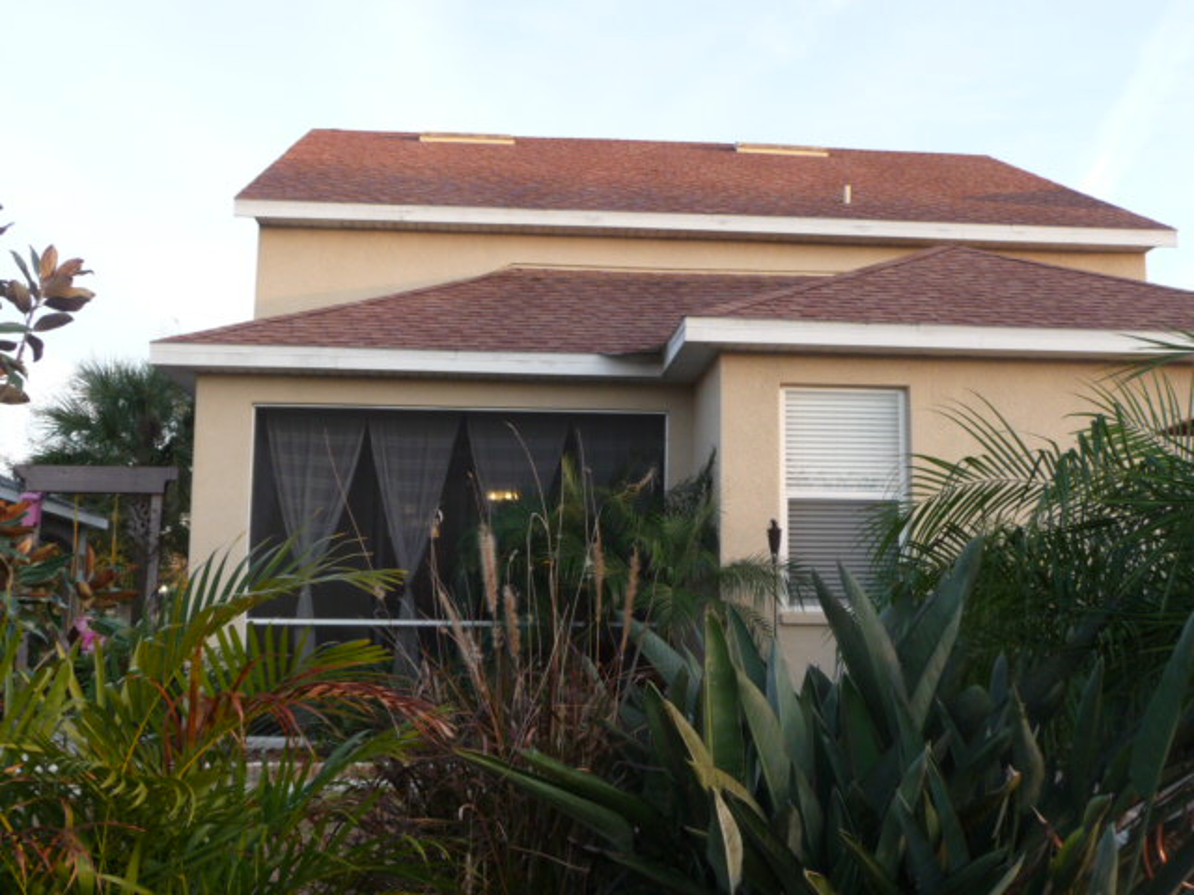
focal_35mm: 40
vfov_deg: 36.0
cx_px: 597
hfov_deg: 46.8
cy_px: 448
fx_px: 1380
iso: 100
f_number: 3.3
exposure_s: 1/60
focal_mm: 4.7
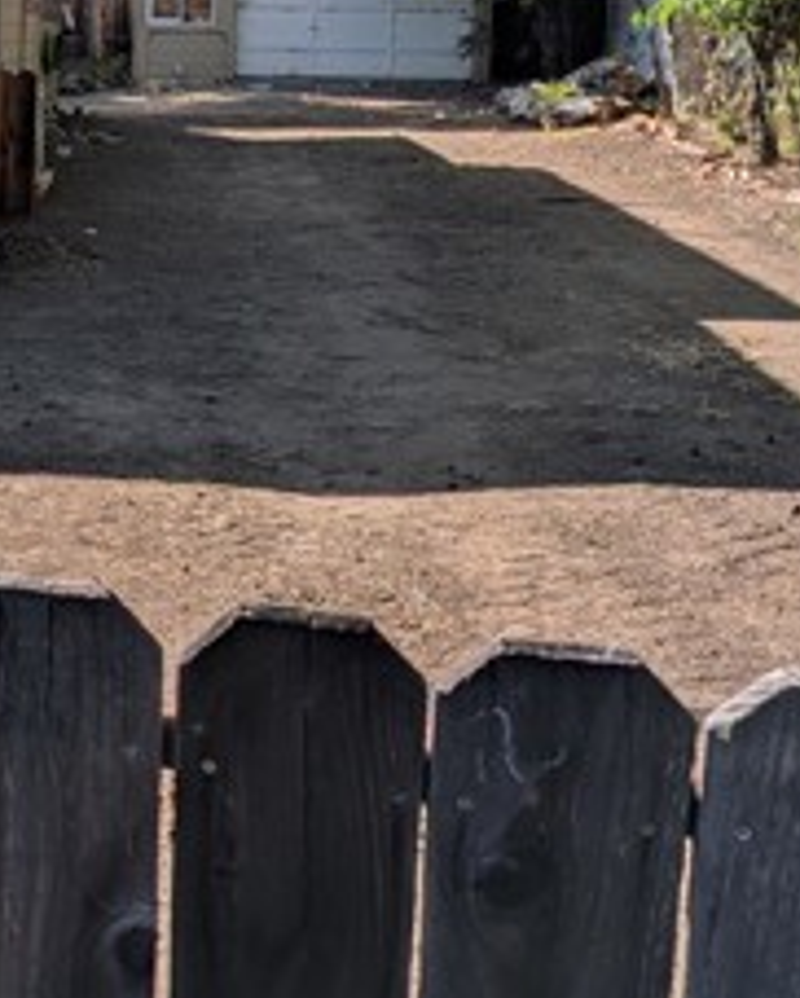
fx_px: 1951
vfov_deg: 27.6
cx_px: -255
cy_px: 84
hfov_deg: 21.0
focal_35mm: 66
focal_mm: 4.53
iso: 33
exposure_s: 1/1873
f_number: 1.7
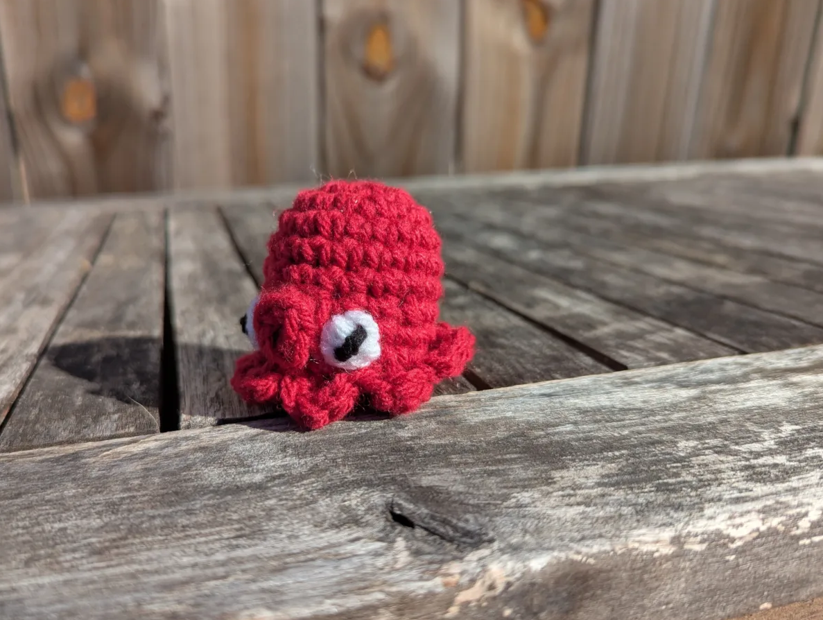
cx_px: 382
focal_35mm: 29
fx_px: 691
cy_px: 304
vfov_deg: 48.3
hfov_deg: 61.5
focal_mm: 6.81
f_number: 1.85
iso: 39
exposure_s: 1/2513
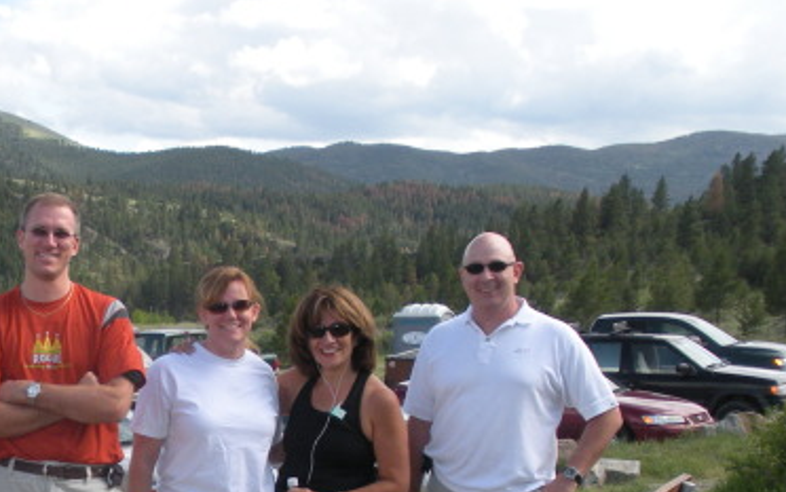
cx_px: 163
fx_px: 1758
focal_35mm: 82
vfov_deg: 15.7
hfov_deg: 24.8
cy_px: 458
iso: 88
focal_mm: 6.3
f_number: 3.5
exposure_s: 1/443
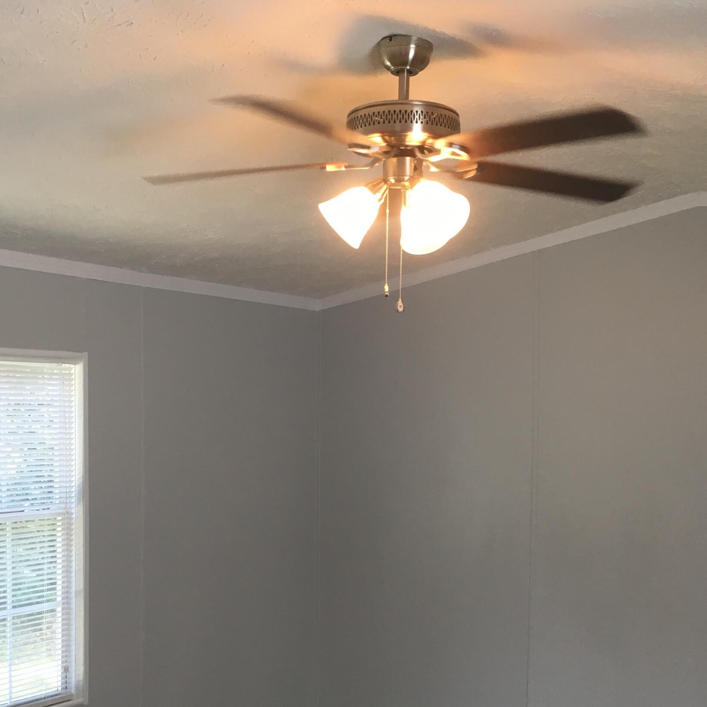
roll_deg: -1.5
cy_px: 467
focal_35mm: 47
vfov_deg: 35.7
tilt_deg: +0.1
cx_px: 375
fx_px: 1086
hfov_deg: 36.0
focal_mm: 4.15
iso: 32
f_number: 2.2
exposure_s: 1/30
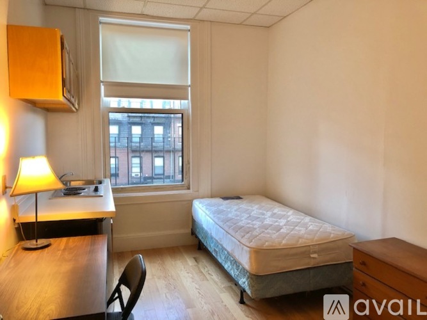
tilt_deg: -5.0
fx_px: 345
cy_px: 160
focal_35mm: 28
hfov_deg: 63.5
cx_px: 214
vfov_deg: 49.7
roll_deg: -0.9
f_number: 1.8
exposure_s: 1/24
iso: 40
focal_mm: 3.99
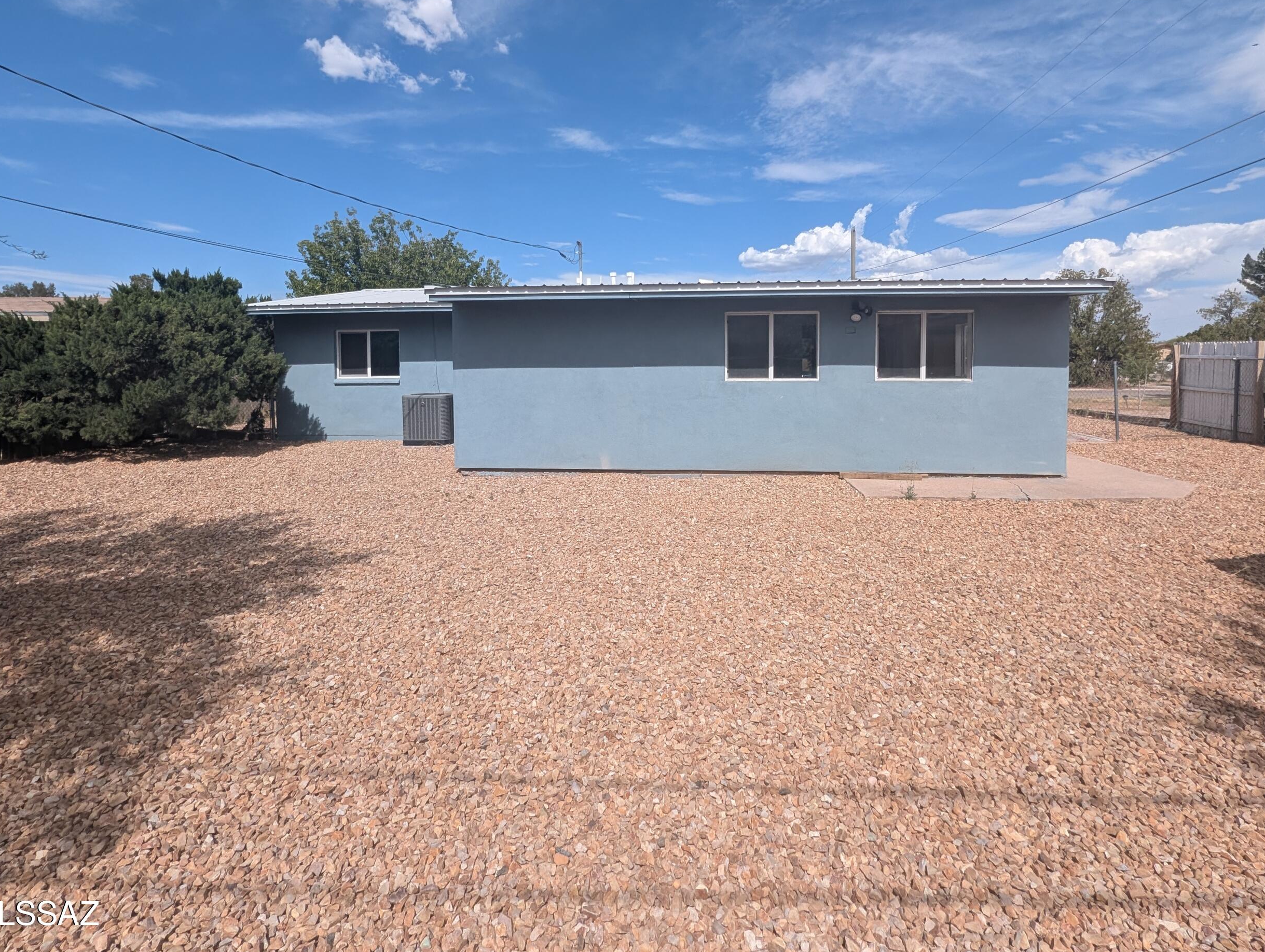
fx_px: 585
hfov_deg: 94.4
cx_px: 639
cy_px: 381
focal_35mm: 16
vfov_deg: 77.4
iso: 42
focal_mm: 1.95
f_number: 2.2
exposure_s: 1/1481
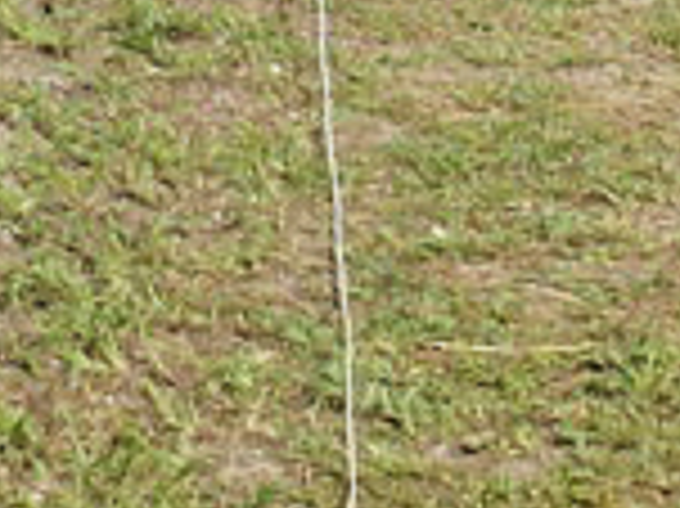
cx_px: 153
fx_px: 4083
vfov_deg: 7.0
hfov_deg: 9.5
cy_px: -297
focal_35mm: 208
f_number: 5.6
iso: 80
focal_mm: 6.2
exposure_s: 1/250
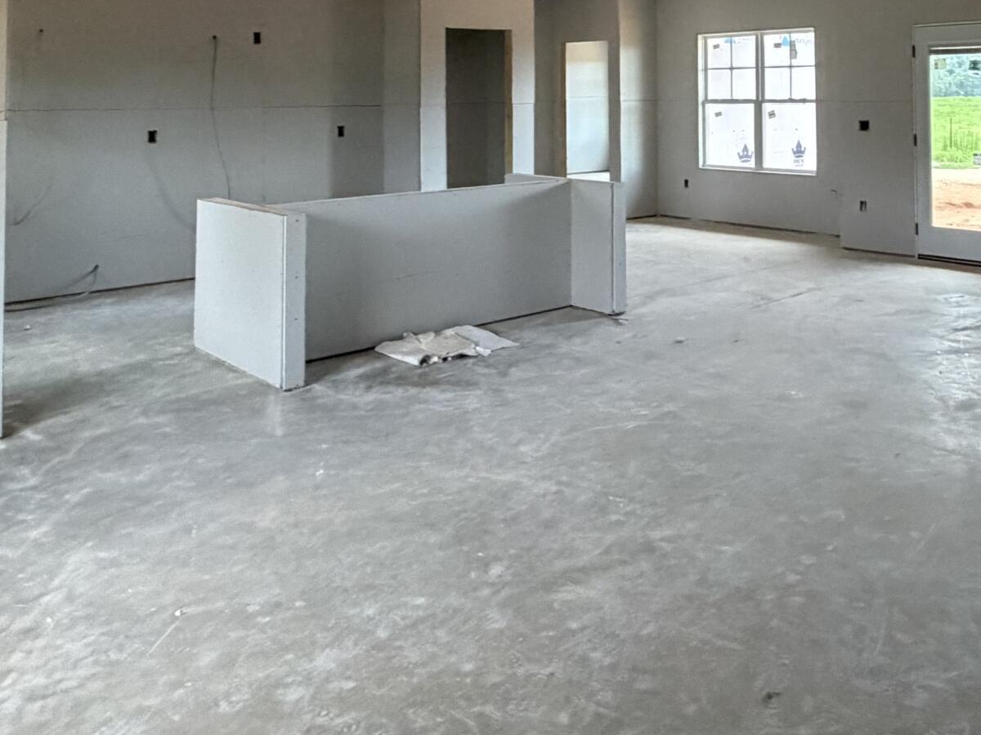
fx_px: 992
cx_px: 625
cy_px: 61
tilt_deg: +2.0
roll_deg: +1.0
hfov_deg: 52.0
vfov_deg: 37.8
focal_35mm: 35
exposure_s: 1/60
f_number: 2.2
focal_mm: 2.22
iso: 500
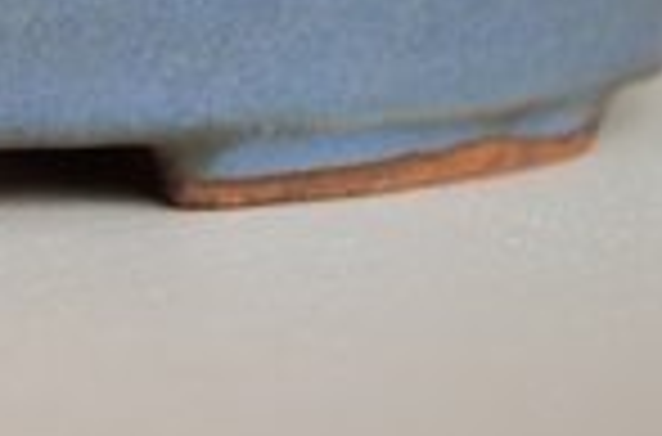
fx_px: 3153
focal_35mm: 172
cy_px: -160
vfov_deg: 7.8
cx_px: -356
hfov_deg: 11.5
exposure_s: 1/60
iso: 400
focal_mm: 28
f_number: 4.5
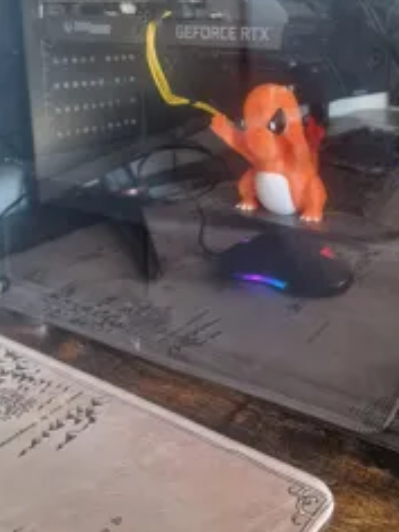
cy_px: 108
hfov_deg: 36.3
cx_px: 280
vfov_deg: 45.5
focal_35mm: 39
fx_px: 599
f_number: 1.8
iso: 640
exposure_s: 1/33
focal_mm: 6.4
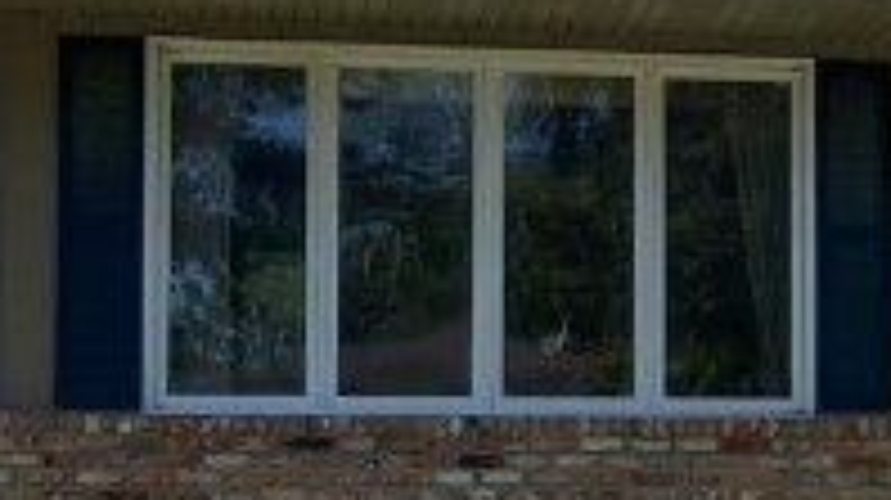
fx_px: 3730
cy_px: 405
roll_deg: +0.0
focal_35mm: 158
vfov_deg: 7.6
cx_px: 1368
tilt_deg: +5.4
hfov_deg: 12.9
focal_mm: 3.99
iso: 20
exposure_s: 1/1389
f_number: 1.8
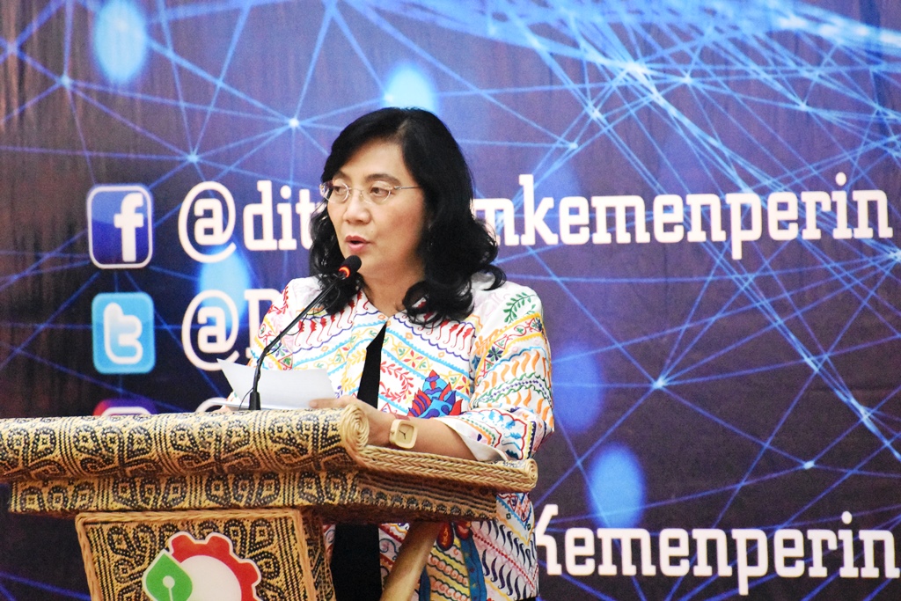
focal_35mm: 450
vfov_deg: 3.1
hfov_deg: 4.6
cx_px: 450
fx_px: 11263
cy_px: 300
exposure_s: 1/125
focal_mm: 300
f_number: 7.1
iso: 25600
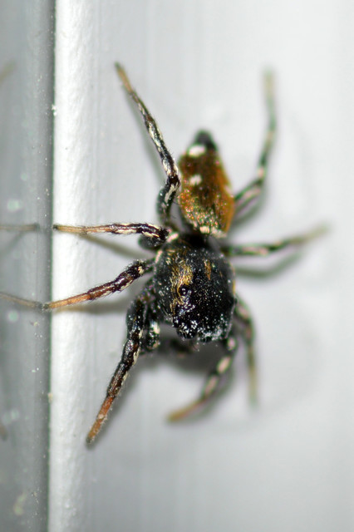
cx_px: 177
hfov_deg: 9.1
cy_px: 266
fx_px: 2215
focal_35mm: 150
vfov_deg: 13.7
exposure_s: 1/200
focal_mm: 100
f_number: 13
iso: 100
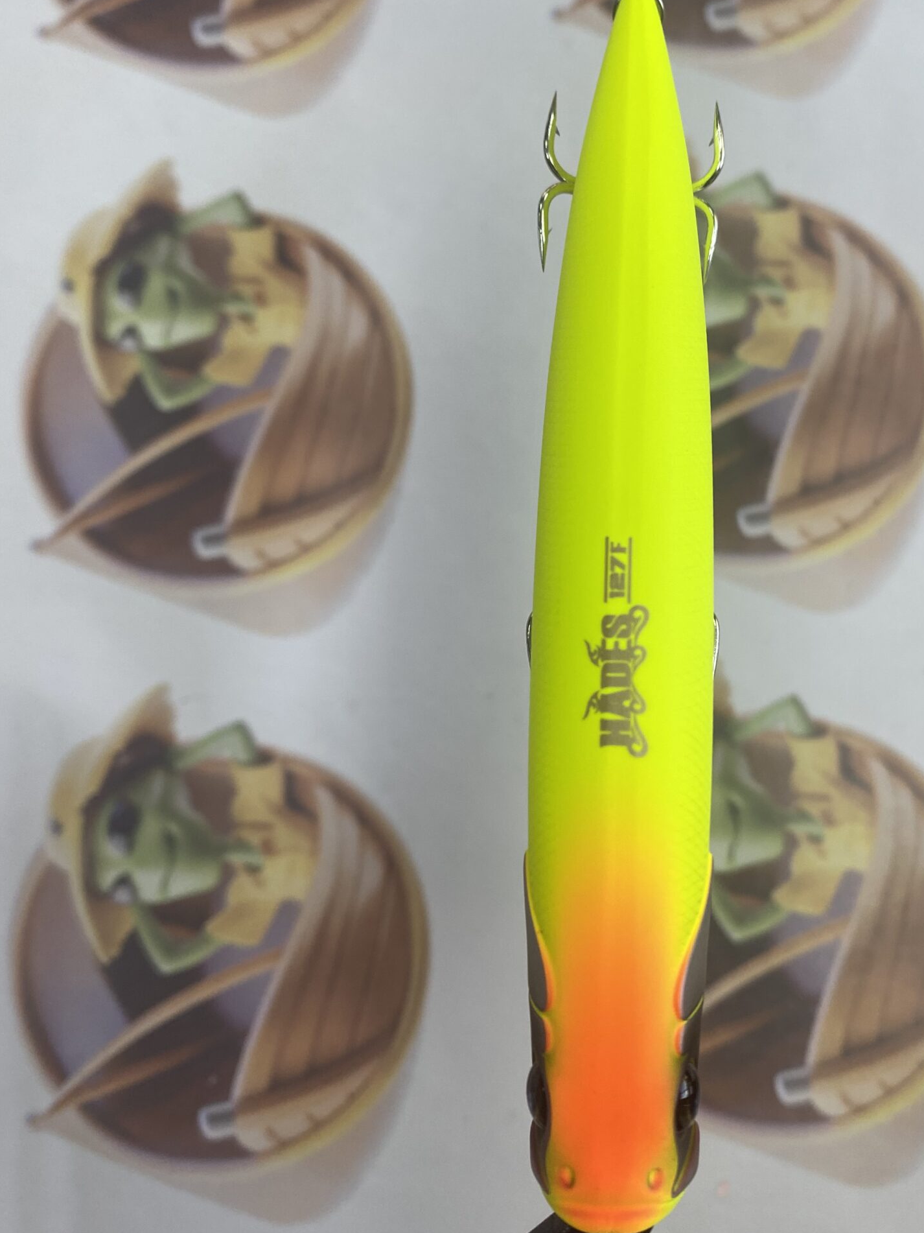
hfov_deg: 40.4
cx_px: 579
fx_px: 1246
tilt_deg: -82.4
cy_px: 586
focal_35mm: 35
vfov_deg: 52.6
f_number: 1.8
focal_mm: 4.25
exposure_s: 1/120
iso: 64
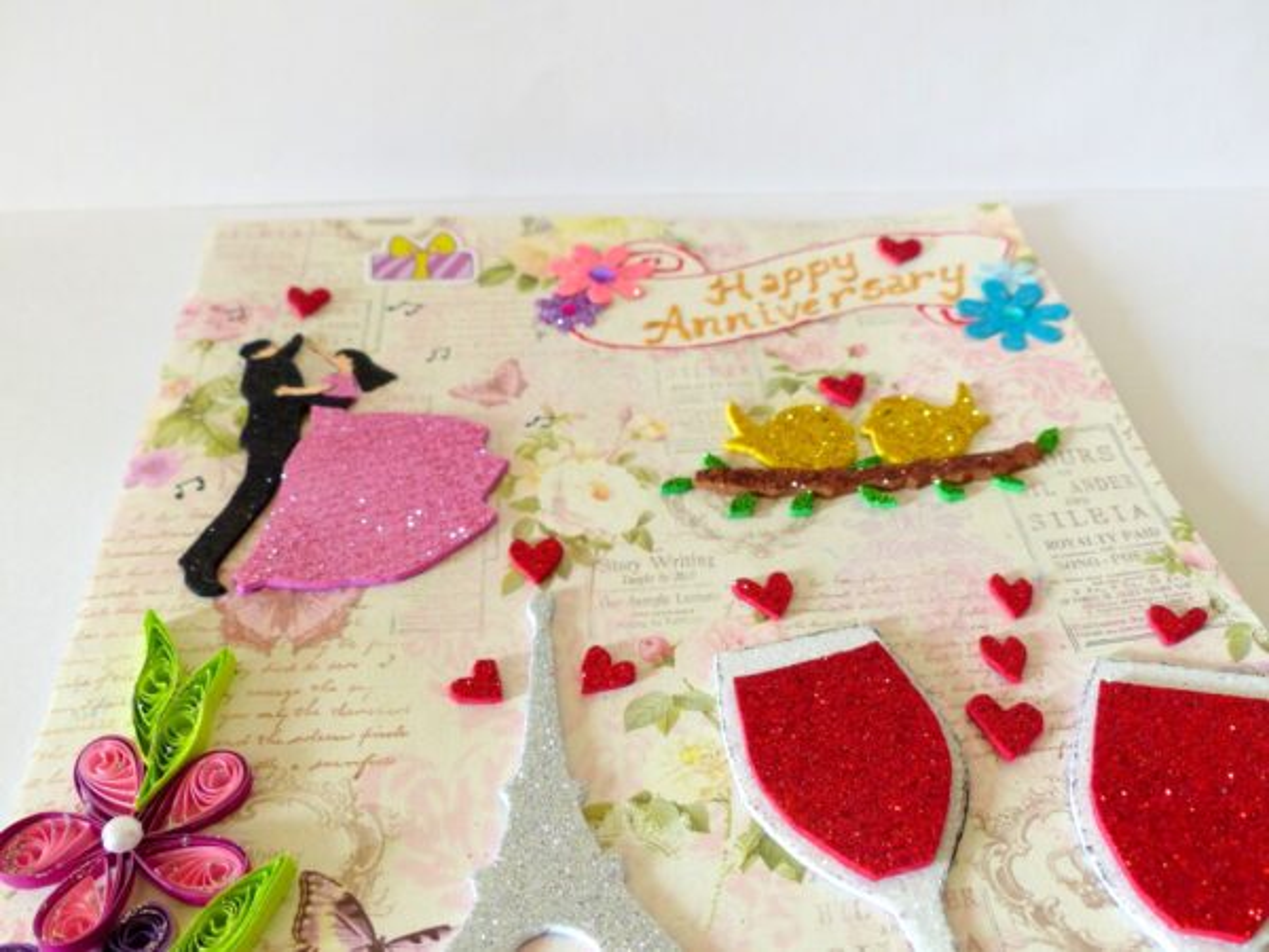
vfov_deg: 44.2
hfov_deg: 56.8
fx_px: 1173
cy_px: 476
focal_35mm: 32
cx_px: 634
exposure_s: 1/60
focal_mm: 5.7
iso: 250
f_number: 2.8
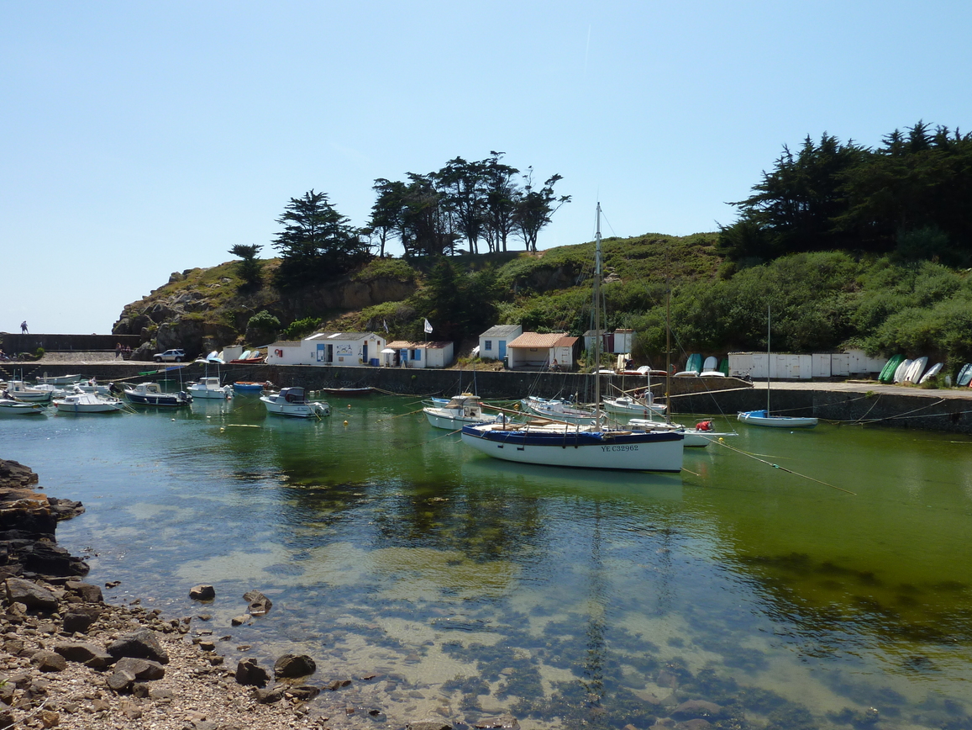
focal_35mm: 28
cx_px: 470
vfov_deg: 49.8
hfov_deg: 63.4
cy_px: 357
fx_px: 786
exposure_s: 1/400
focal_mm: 4.4
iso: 80
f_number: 5
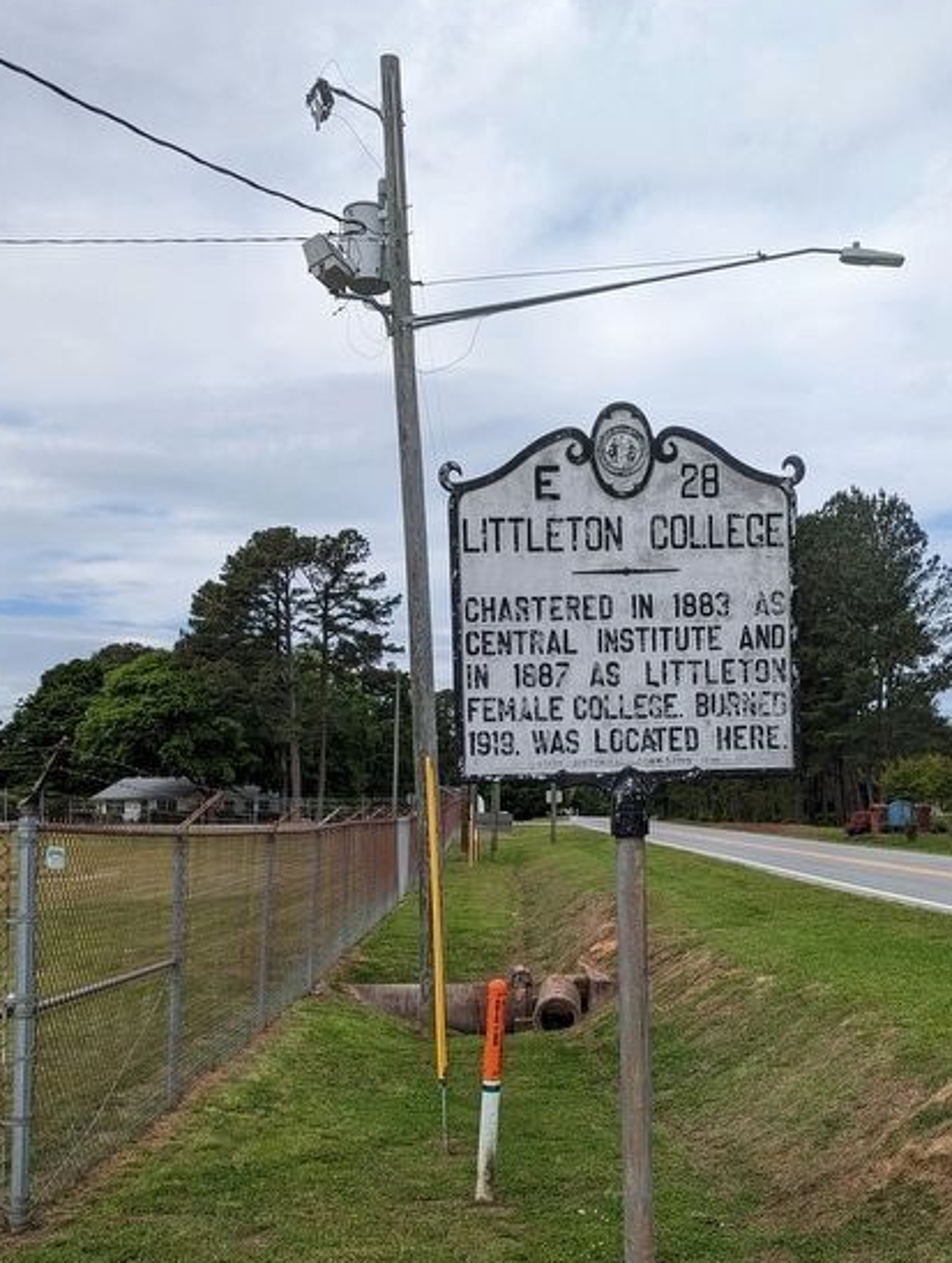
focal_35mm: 35
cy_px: 780
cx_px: 590
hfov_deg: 40.6
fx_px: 1279
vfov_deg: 52.1
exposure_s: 1/1919
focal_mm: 6.81
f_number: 1.85
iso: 49
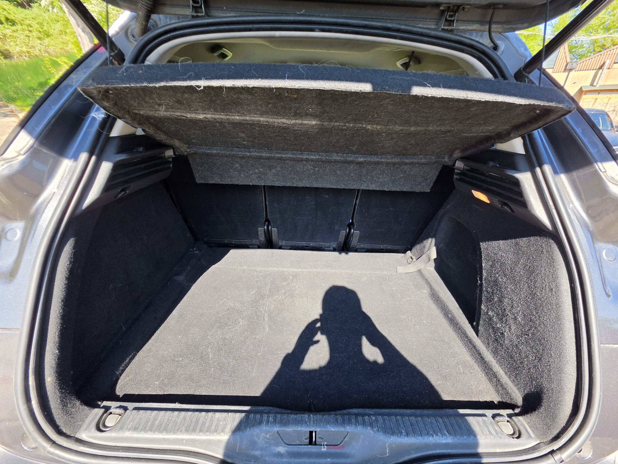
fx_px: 232
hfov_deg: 106.2
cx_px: 309
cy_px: 232
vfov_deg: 89.9
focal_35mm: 13
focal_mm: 2.2
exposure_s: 1/359
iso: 50
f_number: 1.9
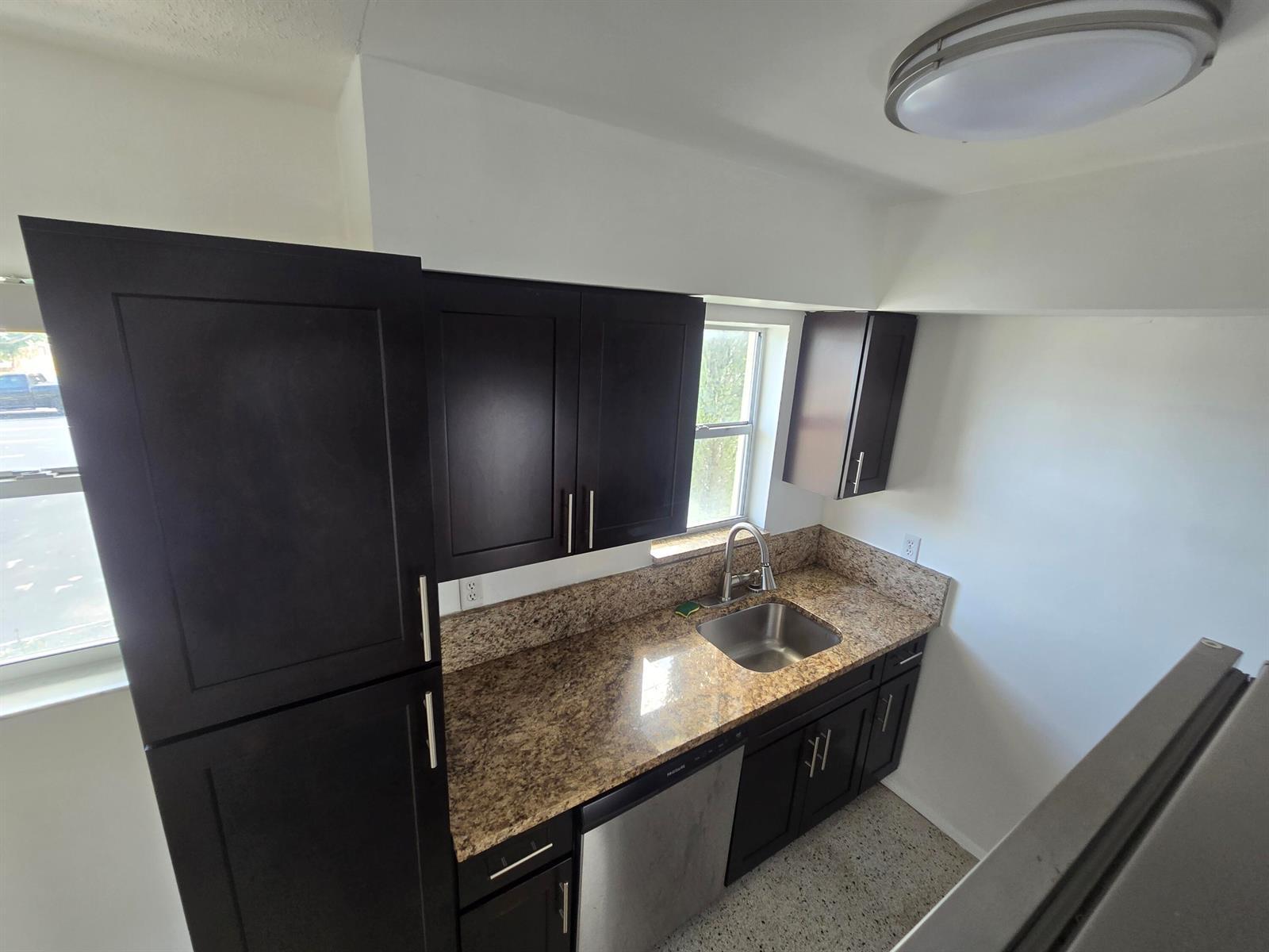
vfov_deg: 89.9
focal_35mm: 13
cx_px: 634
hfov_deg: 106.2
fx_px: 477
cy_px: 476
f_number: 2.2
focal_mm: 2.2
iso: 160
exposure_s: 1/60
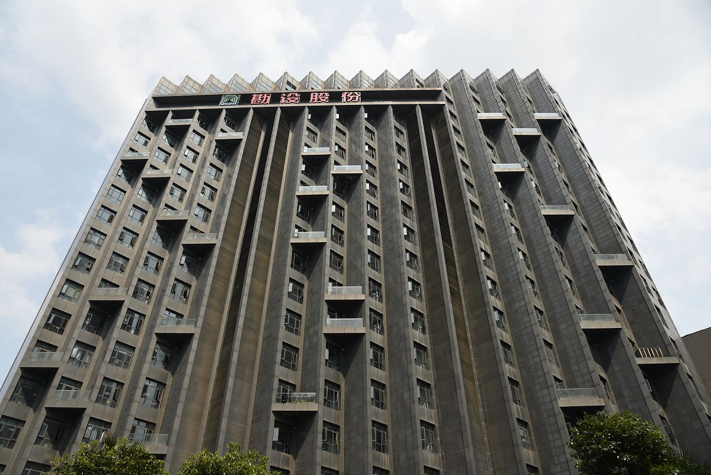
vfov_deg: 53.2
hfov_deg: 73.7
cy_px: 238
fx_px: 474
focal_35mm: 24
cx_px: 356
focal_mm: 24
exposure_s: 1/500
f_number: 9
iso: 250
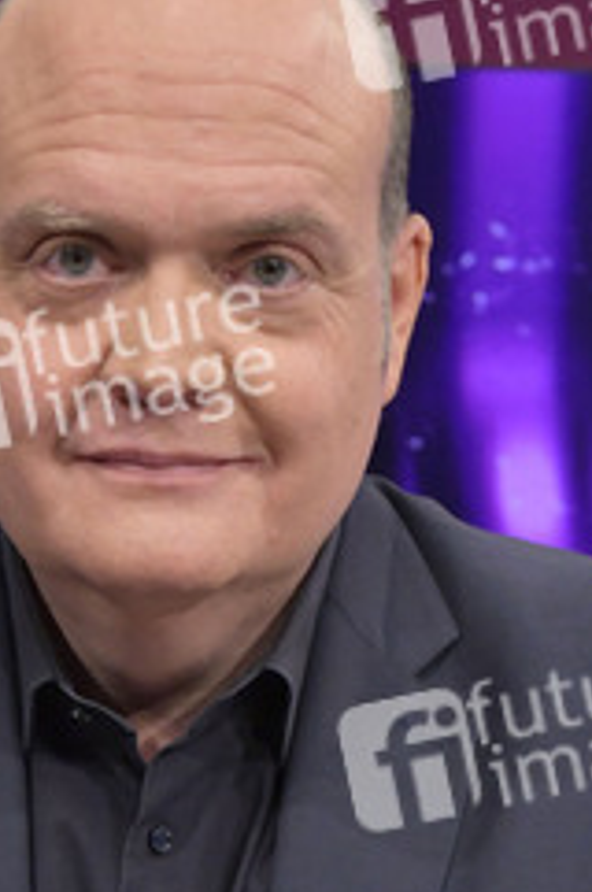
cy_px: 559
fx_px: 2053
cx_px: 192
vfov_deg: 24.4
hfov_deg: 16.4
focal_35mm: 83
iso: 2500
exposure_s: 1/200
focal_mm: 50
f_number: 5.6
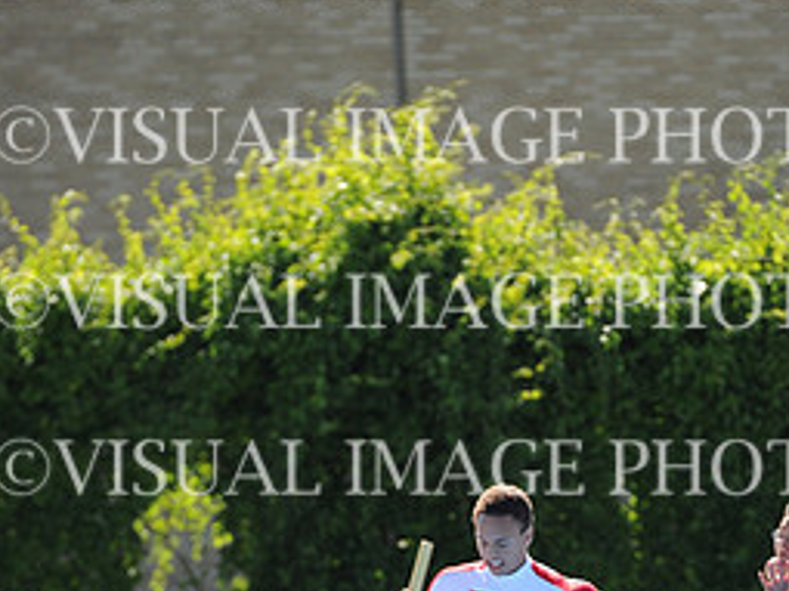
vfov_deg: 3.4
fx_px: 9979
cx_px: 588
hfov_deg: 4.5
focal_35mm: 438
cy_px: 715
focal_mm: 200
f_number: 4.5
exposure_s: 1/1600
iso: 500
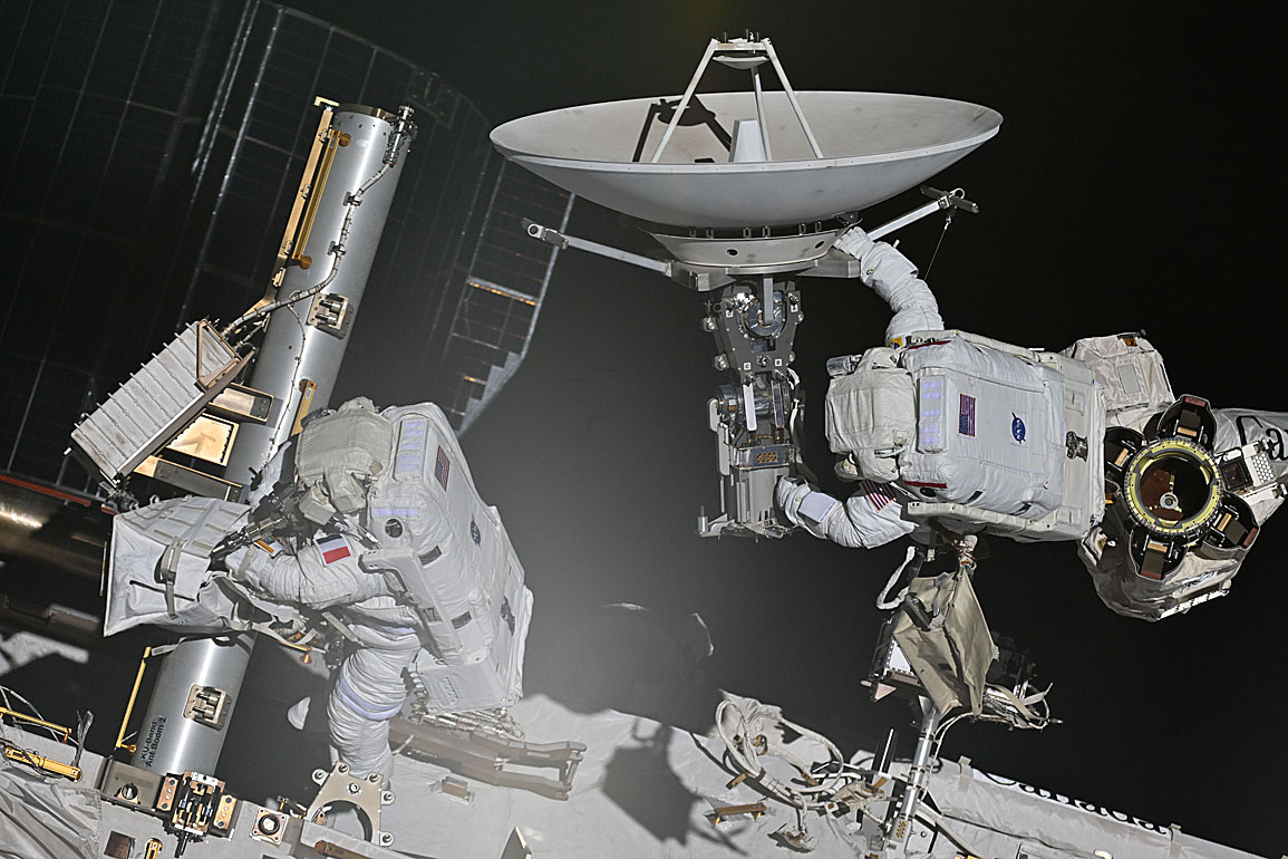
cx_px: 644
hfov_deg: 14.7
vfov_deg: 9.8
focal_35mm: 140
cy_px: 430
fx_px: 5008
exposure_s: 1/32000
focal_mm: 140
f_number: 5.6
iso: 1100
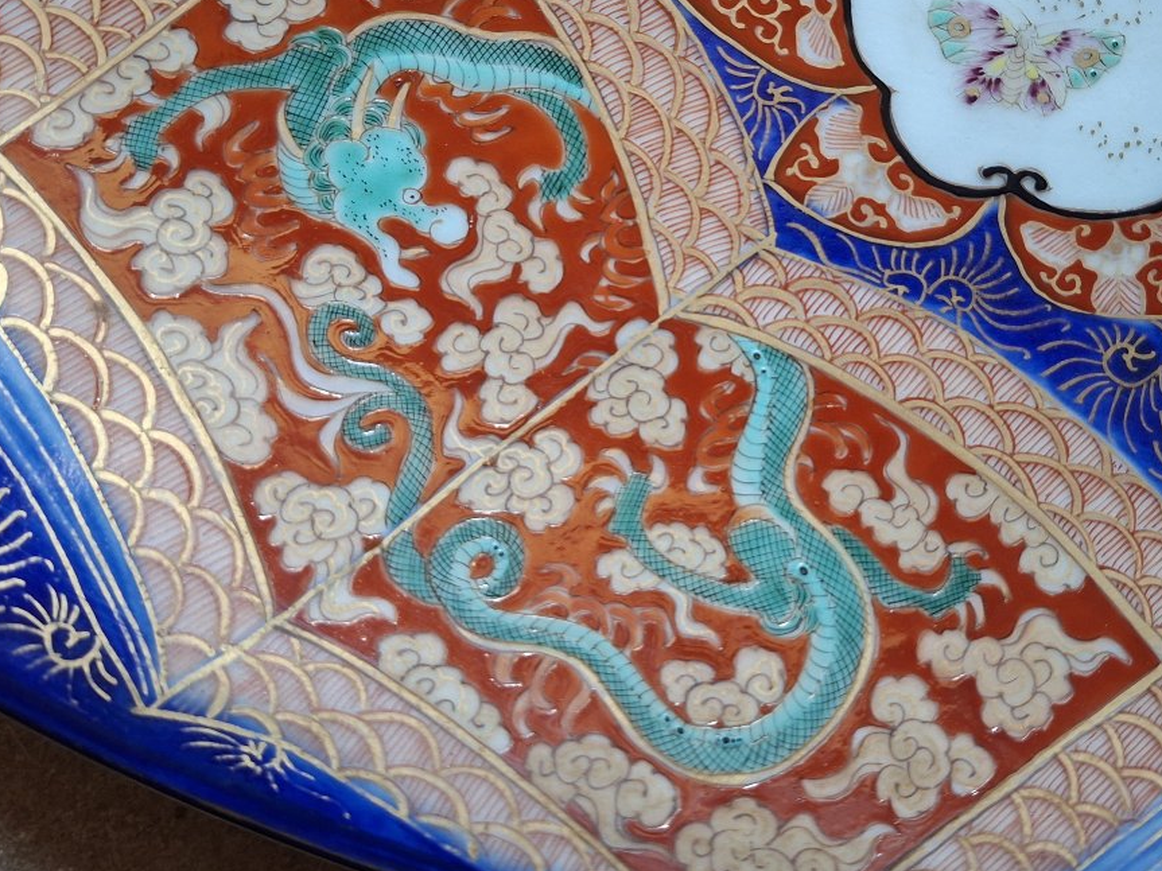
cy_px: 296
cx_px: 664
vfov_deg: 43.6
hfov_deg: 56.6
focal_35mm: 32
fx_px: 1074
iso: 400
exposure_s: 1/25
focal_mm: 5.54
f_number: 1.8
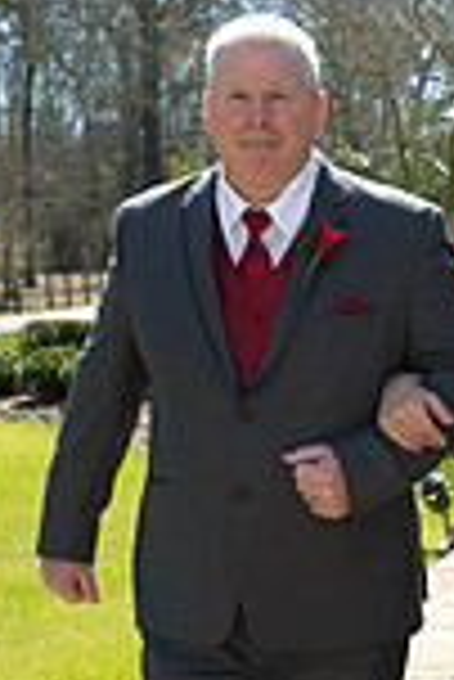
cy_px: 500
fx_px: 2246
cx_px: 465
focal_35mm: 119
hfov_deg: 11.4
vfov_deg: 17.1
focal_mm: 40
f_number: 5.6
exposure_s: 1/200
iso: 100
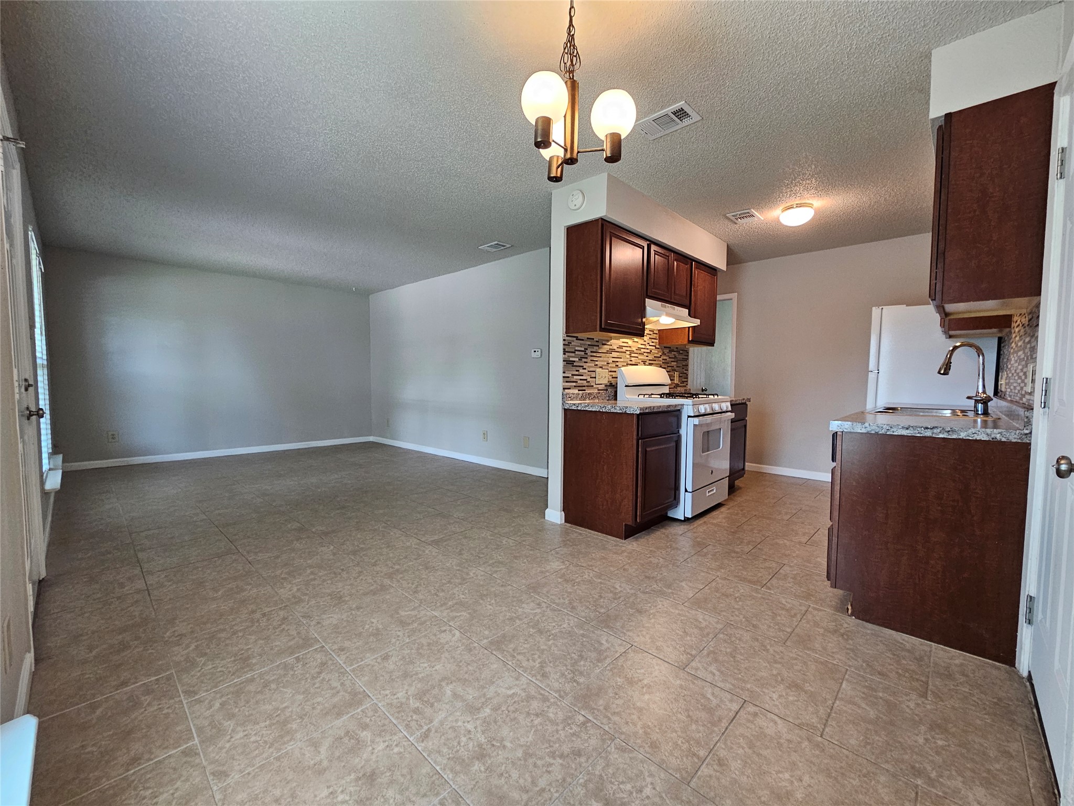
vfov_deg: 89.9
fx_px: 403
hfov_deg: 106.2
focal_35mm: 13
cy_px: 403
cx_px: 537
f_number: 2.2
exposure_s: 1/60
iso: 250
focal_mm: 2.2
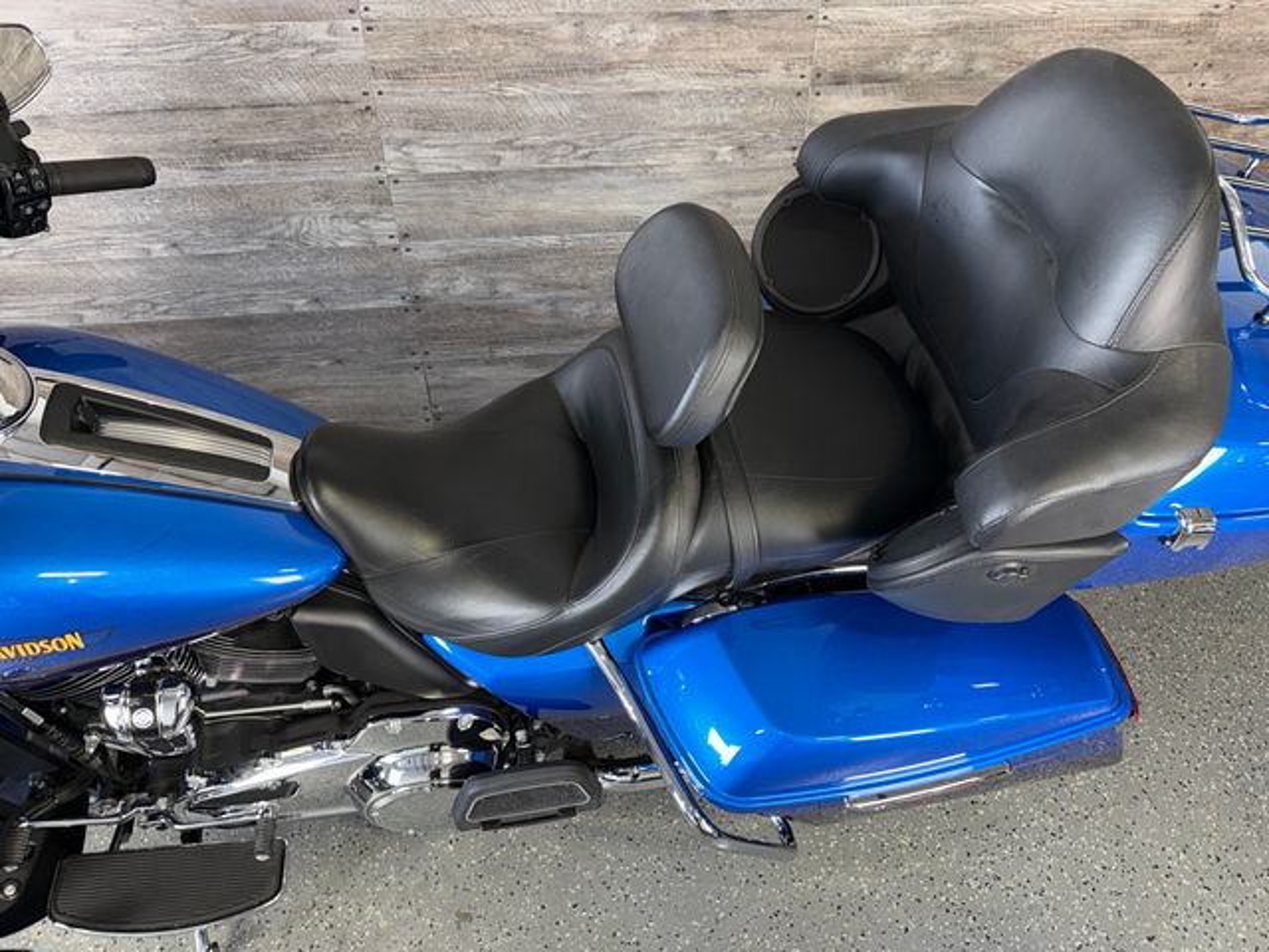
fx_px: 880
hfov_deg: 71.6
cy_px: 476
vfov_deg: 56.8
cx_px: 634
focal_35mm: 24
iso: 80
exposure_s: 1/22
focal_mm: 6.76
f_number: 1.78
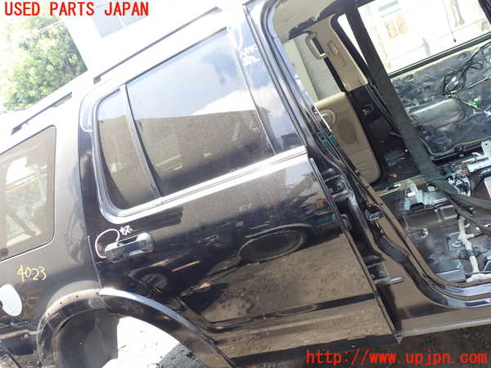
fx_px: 426
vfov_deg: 46.8
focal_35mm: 30
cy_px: 184
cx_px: 246
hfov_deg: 60.0
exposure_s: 1/60
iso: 100
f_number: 3.2
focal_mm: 5.4
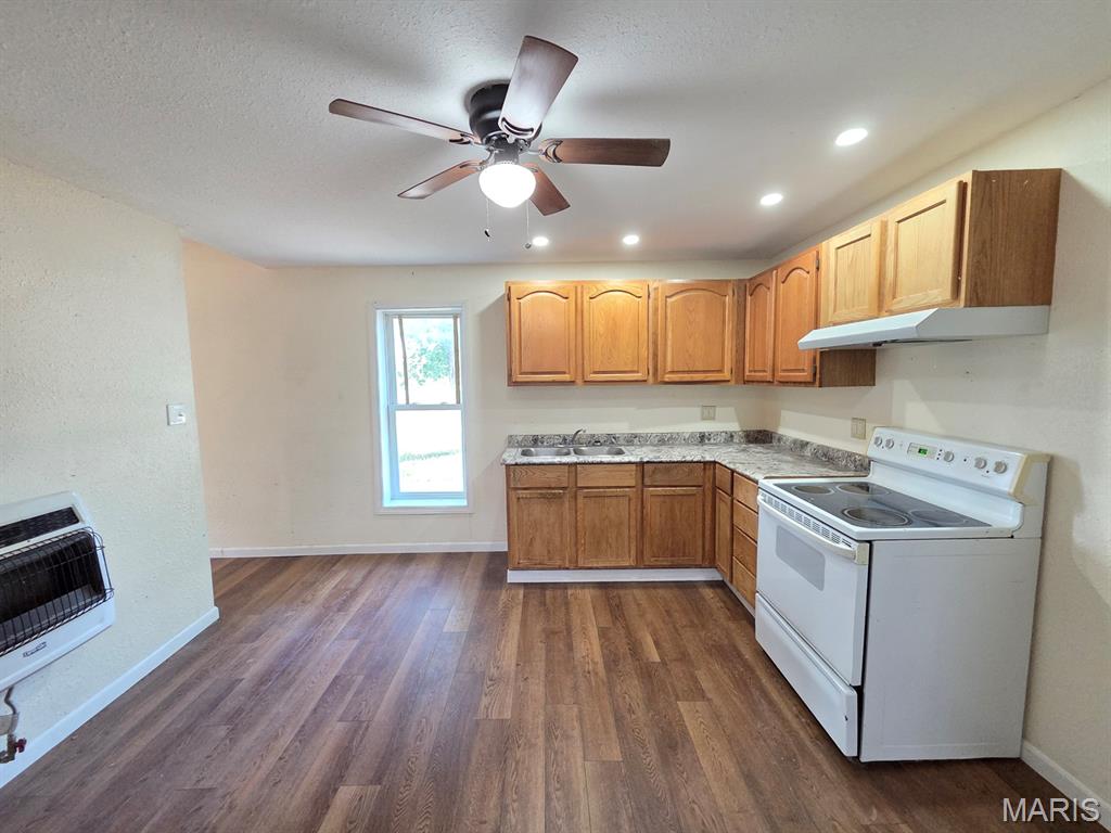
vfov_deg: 89.9
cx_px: 556
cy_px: 416
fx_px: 417
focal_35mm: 13
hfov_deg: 106.2
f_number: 2.2
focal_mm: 2.2
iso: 640
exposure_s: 1/60
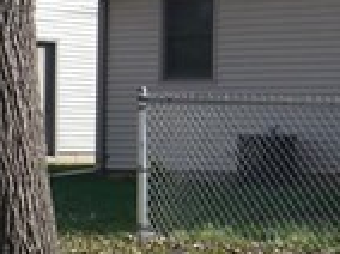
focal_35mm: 167
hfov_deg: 11.1
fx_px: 1638
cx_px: 608
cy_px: 67
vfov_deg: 8.9
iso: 100
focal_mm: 6.1
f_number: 2.8
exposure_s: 1/800
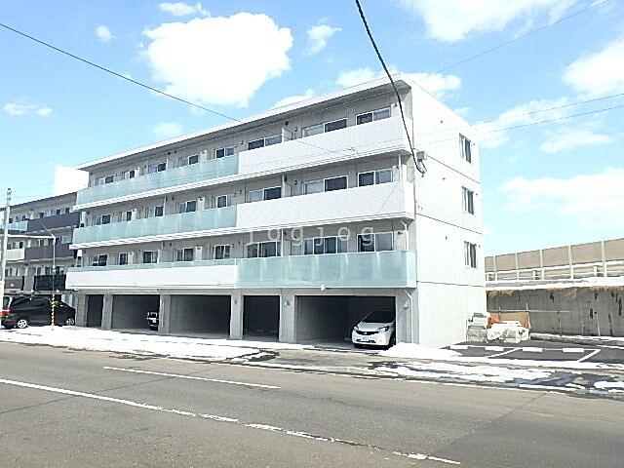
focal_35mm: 28
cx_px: 312
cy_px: 234
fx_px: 505
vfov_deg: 49.7
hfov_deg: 63.4
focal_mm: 5
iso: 125
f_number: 4.4
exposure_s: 1/500
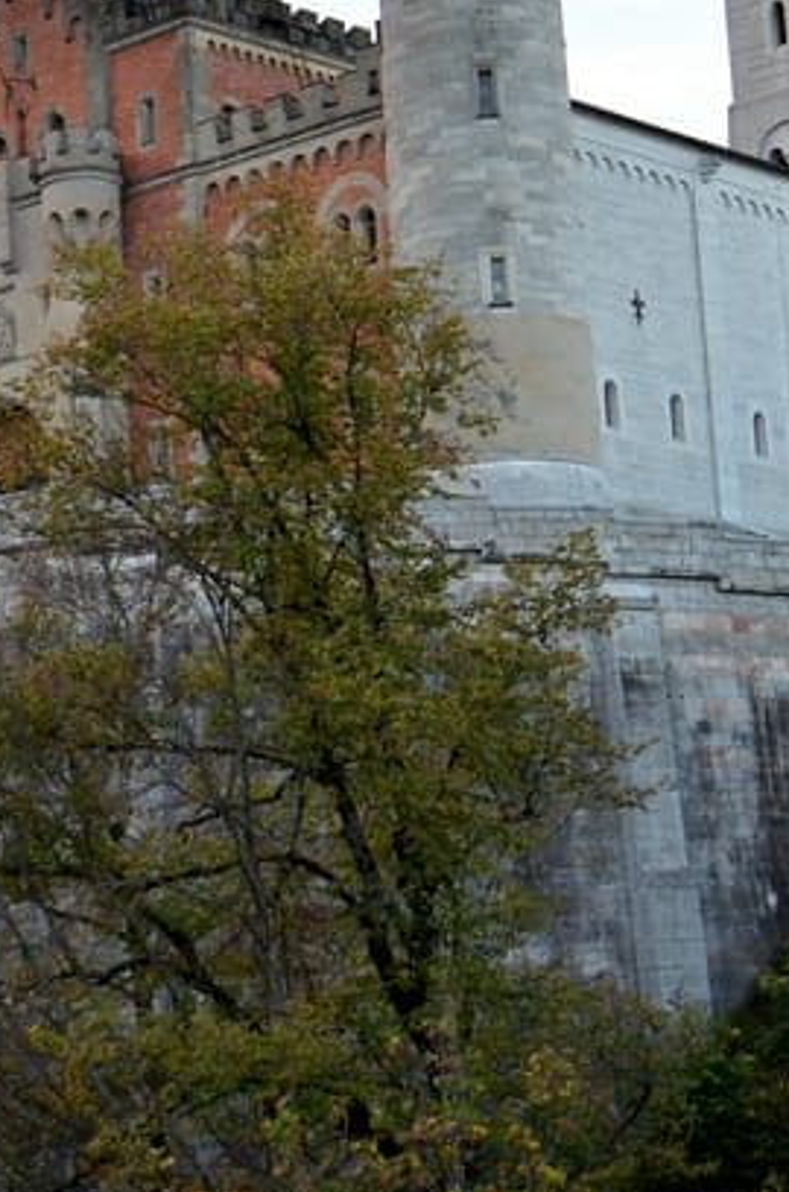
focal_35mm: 99
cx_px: 412
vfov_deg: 20.5
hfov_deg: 13.7
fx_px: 3279
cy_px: 383
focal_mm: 27
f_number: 3.8
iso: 500
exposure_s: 1/640
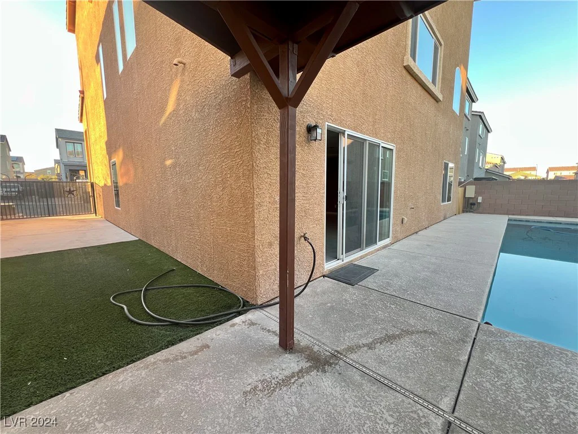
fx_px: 217
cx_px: 289
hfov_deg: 106.2
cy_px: 217
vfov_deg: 89.9
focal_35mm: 13
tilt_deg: -8.3
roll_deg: +0.8
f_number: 1.8
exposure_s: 1/99
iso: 80
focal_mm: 1.57
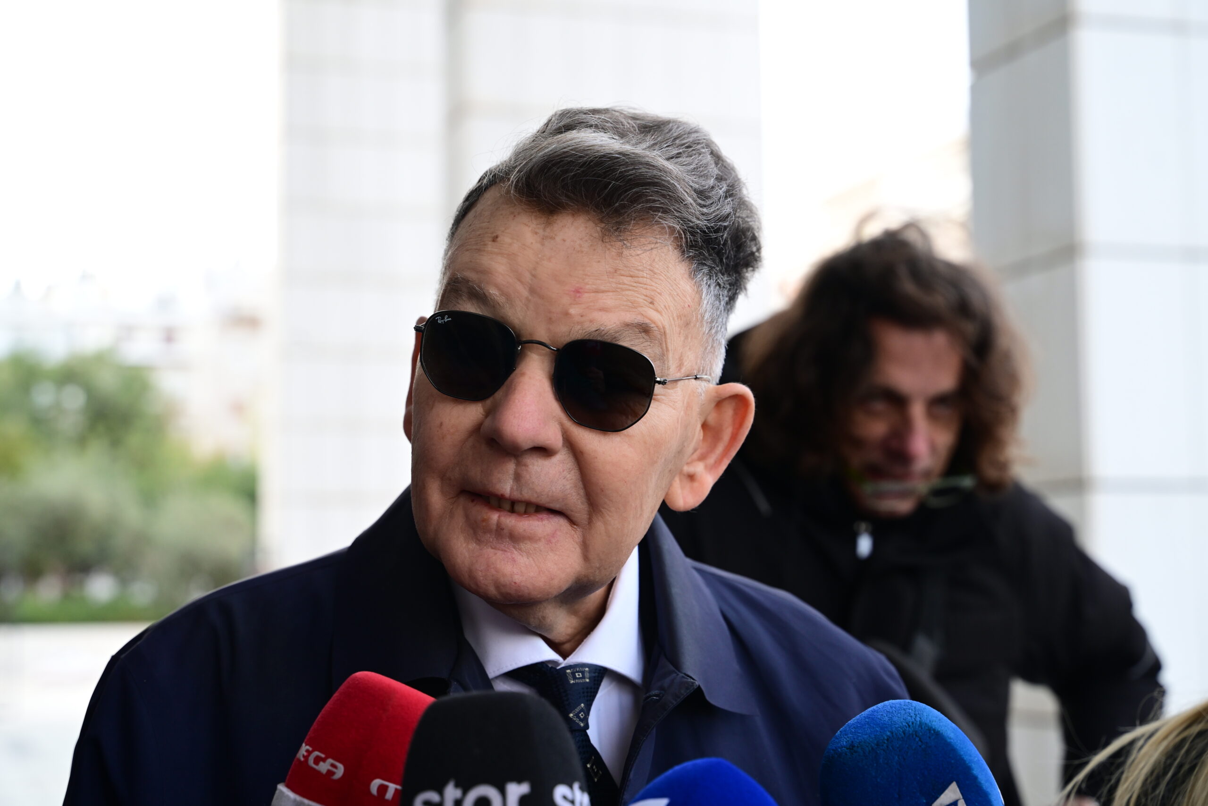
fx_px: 2013
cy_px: 403
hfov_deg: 33.4
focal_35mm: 60
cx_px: 604
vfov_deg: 22.6
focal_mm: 60
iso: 640
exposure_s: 1/320
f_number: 4.5
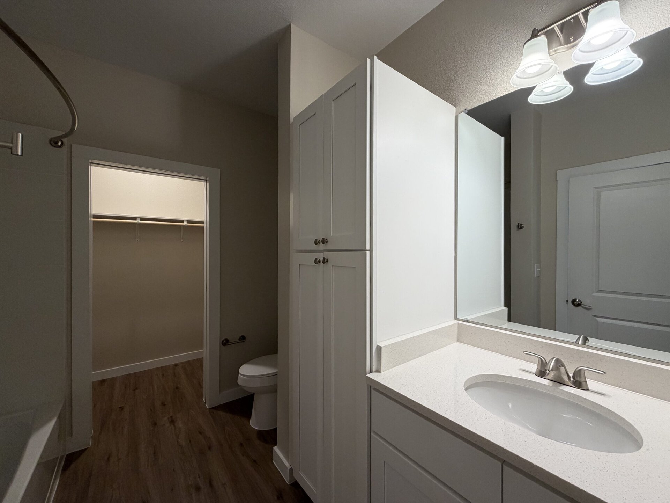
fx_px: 271
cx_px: 335
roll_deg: +0.4
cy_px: 252
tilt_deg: -0.5
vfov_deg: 85.7
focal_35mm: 14
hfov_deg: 102.1
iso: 160
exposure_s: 1/60
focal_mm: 2.22
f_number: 2.2
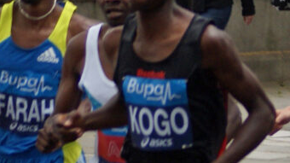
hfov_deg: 6.1
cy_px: 200
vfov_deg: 3.4
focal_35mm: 356
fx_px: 2733
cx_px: 181
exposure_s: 1/250
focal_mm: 75
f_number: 4.5
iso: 200
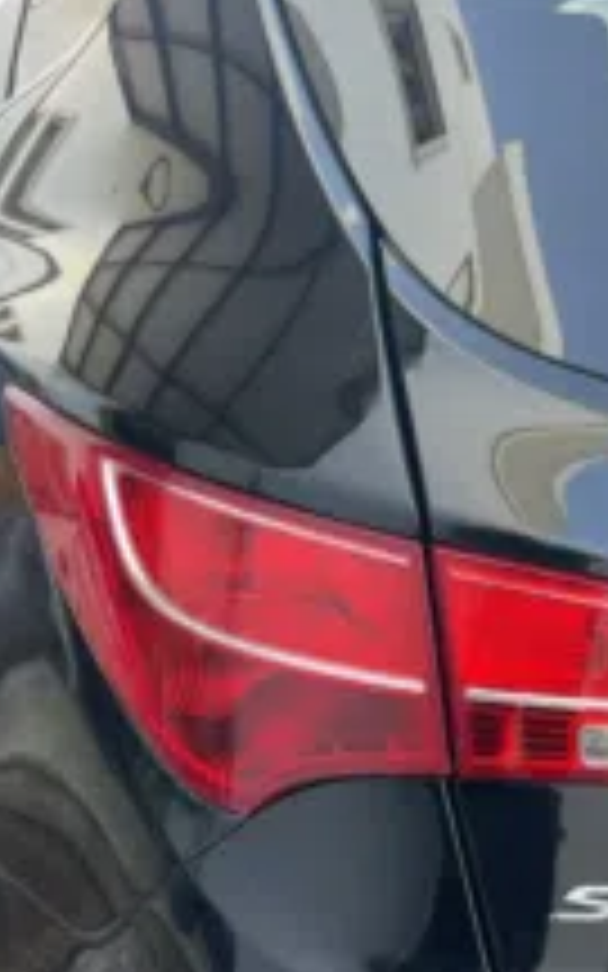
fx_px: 1352
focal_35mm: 51
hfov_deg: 25.1
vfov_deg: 39.2
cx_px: 450
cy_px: 626
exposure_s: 1/121
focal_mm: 4.2
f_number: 1.6
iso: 64
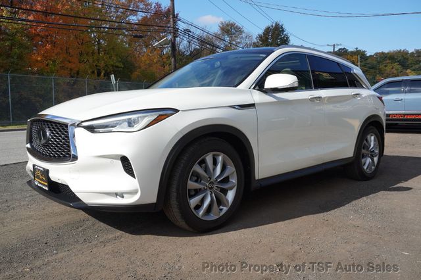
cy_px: 140
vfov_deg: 41.7
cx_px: 210
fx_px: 368
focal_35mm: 32
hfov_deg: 59.5
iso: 160
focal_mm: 21
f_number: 9
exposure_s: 1/250
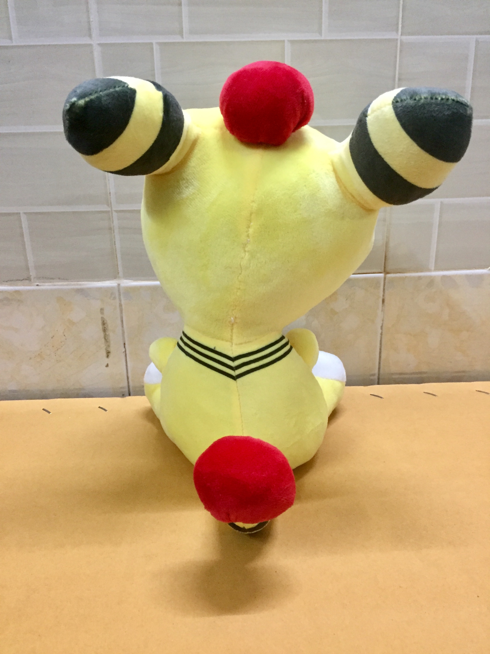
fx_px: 547
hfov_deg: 48.2
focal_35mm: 29
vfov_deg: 61.7
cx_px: 245
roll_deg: +2.4
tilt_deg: -20.2
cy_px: 327
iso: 250
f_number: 2.2
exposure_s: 1/20
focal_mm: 4.15
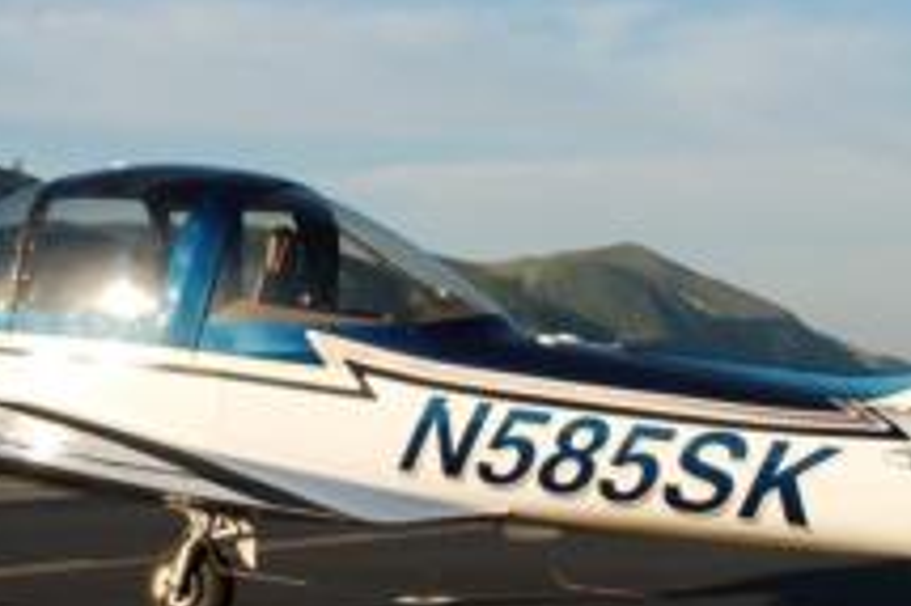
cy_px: 335
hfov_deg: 18.2
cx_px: 169
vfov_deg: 12.3
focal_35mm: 111
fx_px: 2819
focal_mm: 25
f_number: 9
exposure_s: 1/320
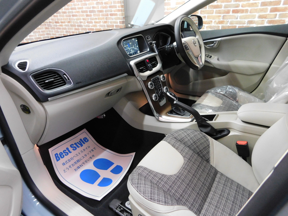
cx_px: 144
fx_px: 191
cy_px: 108
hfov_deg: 73.9
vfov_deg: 58.9
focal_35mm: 23
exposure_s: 1/15
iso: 400
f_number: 3
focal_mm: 4
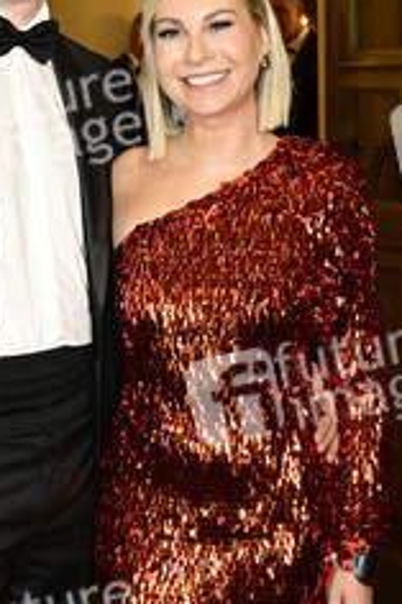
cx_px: 84
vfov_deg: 32.9
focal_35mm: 61
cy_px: 258
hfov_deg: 22.0
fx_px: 1023
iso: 4000
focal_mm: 36
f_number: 6.3
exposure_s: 1/200
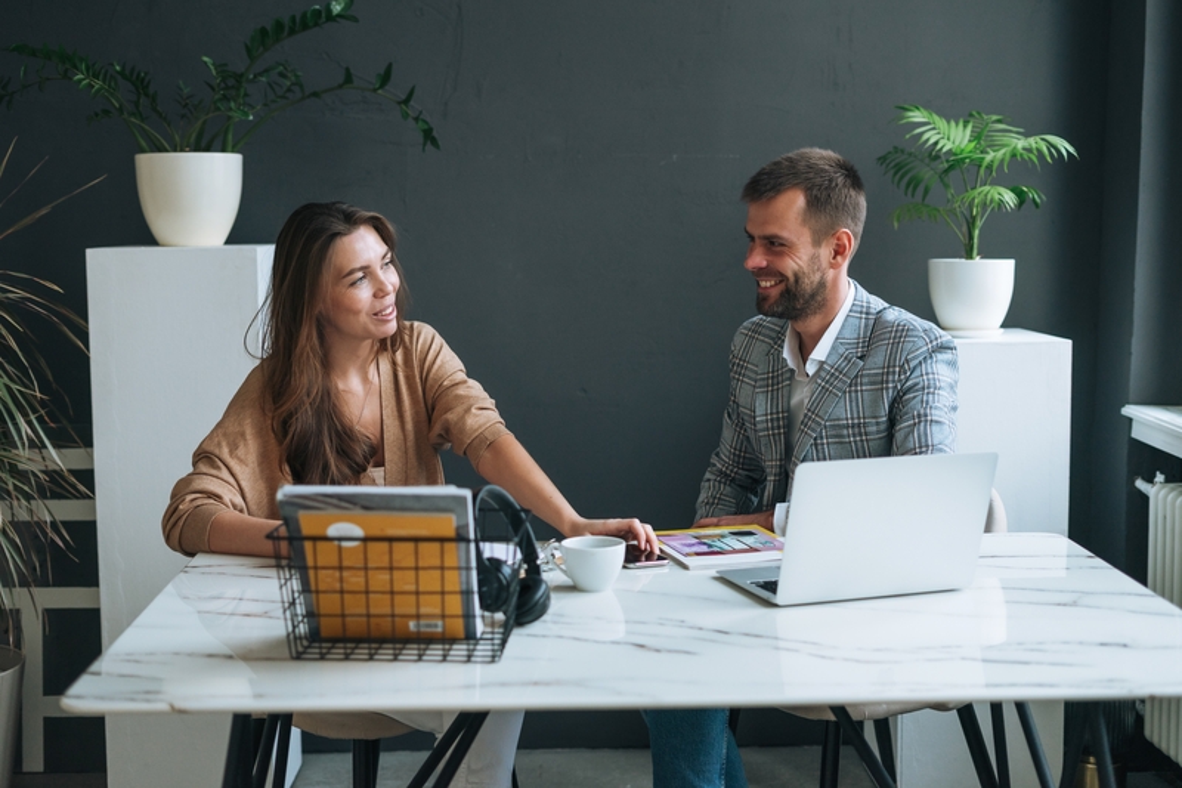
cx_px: 591
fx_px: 1641
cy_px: 394
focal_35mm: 50
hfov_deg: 39.6
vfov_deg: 27.0
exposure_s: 1/125
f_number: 2.5
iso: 500
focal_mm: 50
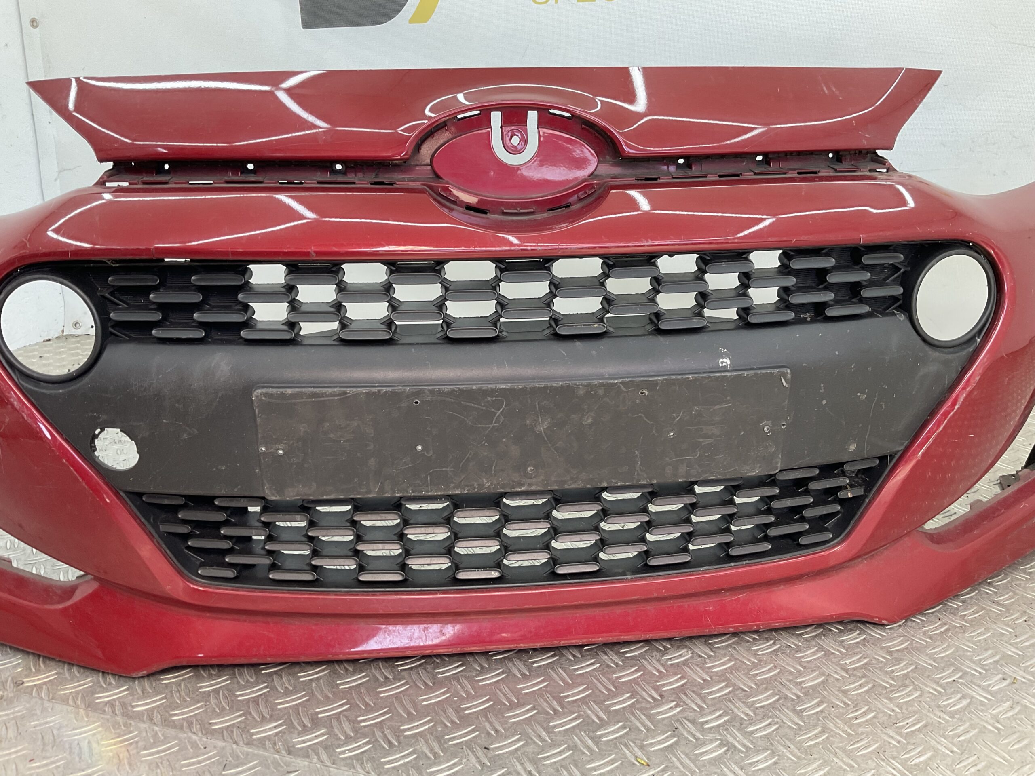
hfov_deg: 61.7
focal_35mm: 29
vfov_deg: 48.2
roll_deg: -0.4
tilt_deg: -19.7
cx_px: 518
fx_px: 867
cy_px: 388
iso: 50
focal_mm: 3
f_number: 1.8
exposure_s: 1/120
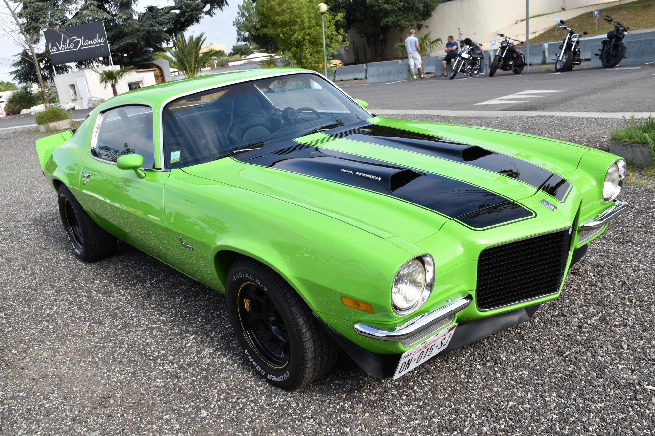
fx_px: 600
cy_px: 218
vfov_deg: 40.0
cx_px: 328
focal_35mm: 33
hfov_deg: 57.2
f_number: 10
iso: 100
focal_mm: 22
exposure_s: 1/100
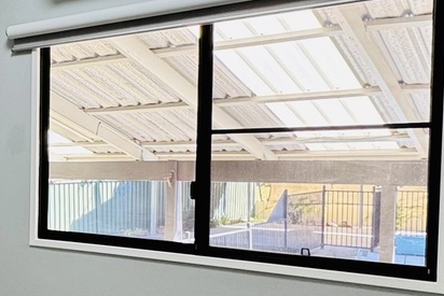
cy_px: 186
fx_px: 654
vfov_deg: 25.5
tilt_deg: -1.9
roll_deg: +0.0
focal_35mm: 53
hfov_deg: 31.7
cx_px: -82
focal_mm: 2.22
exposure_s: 1/83
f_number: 2.2
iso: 125
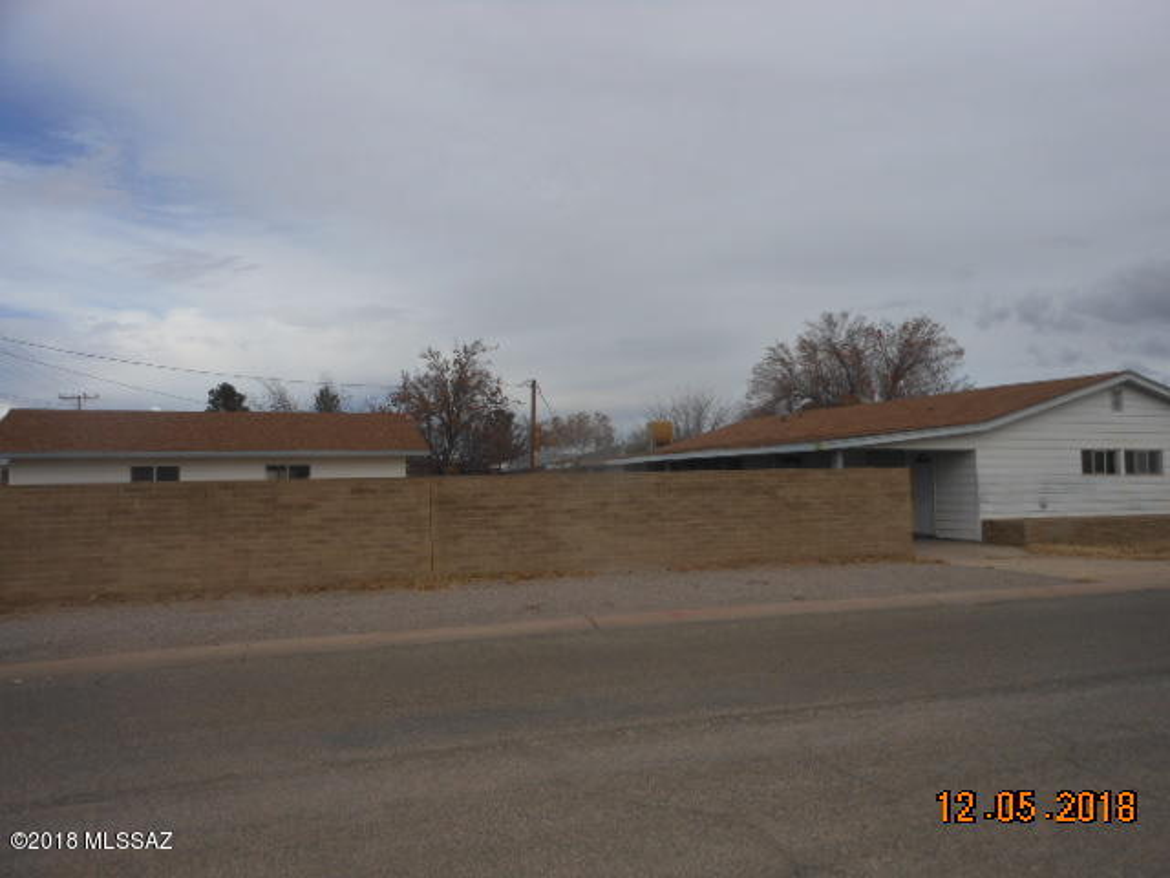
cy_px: 439
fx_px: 946
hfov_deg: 63.4
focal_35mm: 28
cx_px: 585
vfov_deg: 49.7
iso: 80
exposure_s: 1/1250
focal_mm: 5
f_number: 3.7
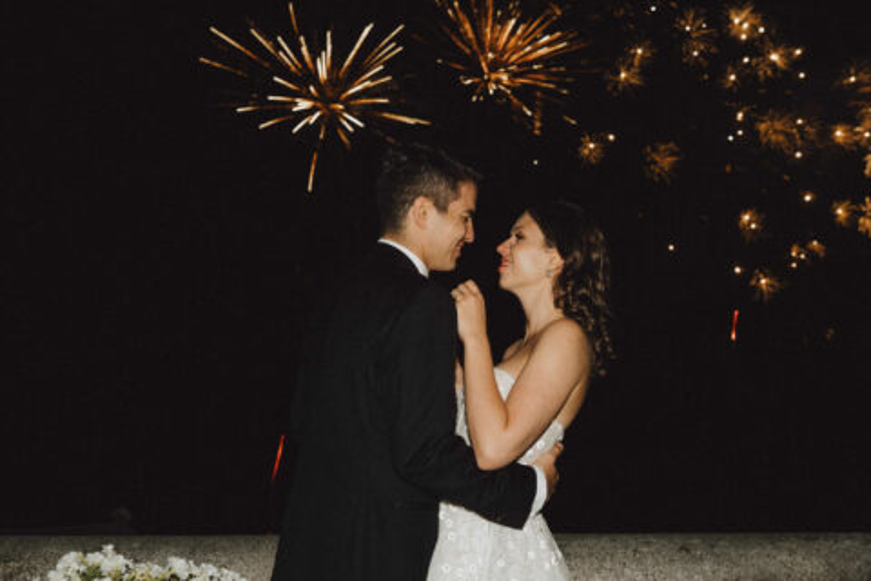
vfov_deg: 37.9
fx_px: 847
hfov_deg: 54.4
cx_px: 436
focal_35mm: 35
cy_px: 290
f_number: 4.5
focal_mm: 35
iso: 50
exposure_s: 1/8
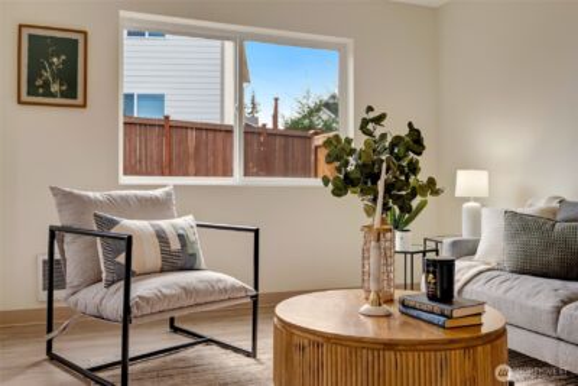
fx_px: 498
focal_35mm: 31
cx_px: 289
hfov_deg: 60.3
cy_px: 193
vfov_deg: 42.4
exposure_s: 1/6400
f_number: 4
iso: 400
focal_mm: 31
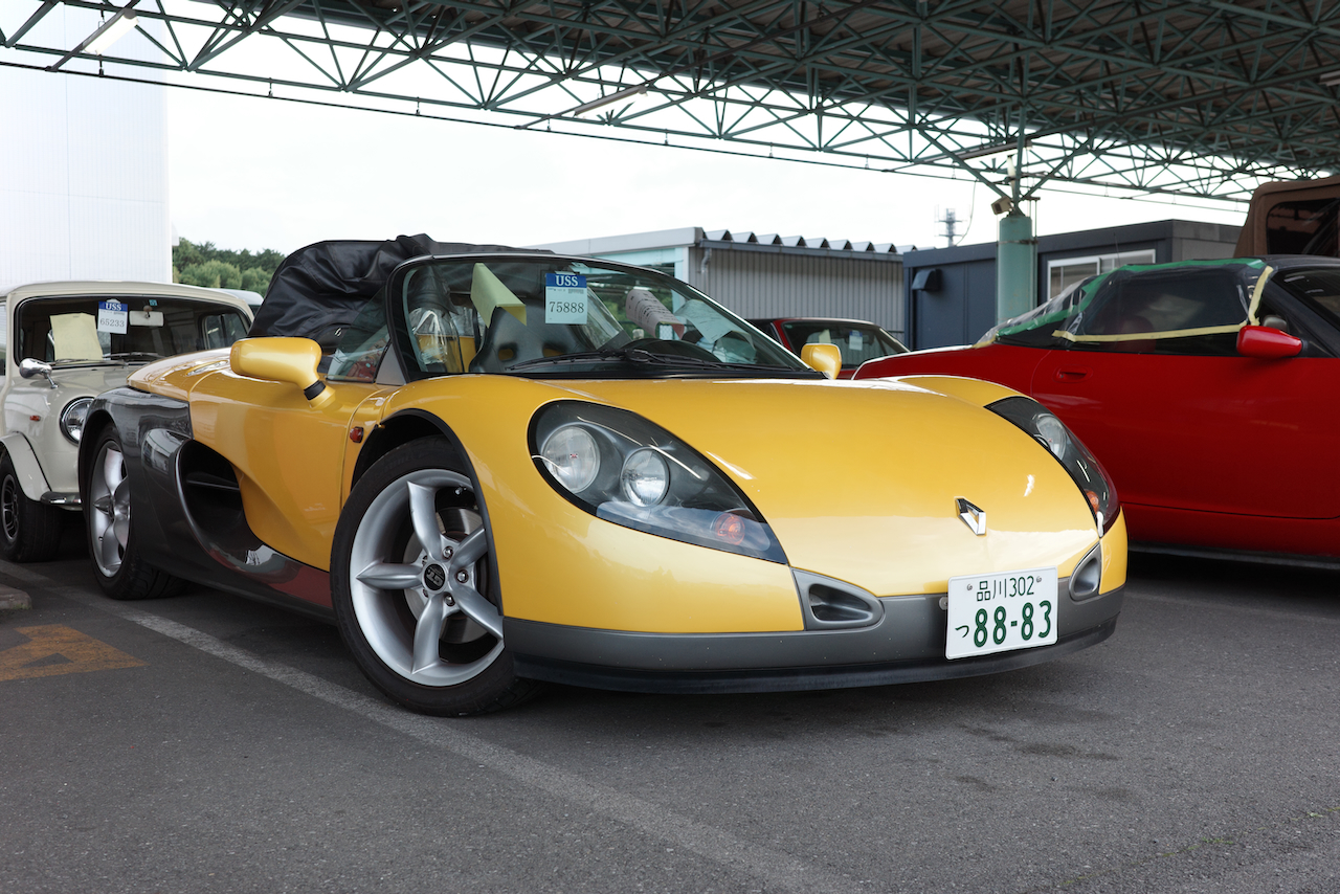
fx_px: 1489
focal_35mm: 40
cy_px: 447
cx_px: 670
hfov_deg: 48.4
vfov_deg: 33.4
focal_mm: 26
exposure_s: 1/125
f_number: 4
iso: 200
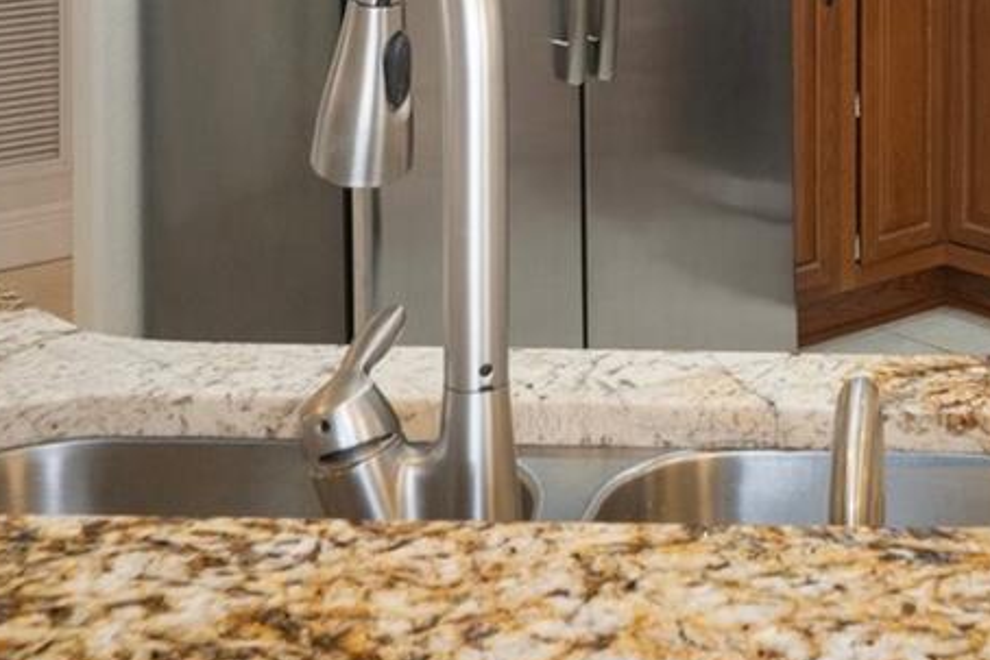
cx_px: 809
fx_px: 2036
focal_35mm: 74
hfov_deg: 26.8
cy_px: -272
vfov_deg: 17.0
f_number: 8
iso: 320
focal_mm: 14
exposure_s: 1.3
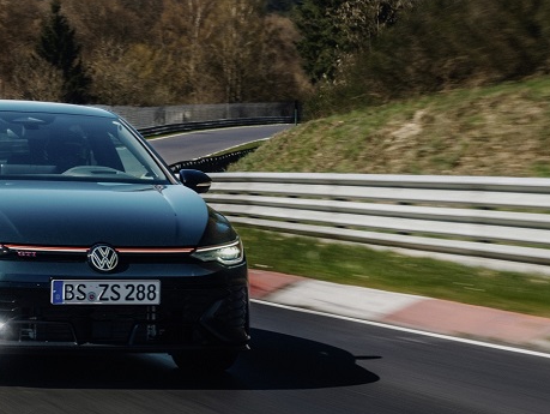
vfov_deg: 13.4
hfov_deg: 17.4
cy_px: 215
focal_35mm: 111
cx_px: 34
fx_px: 1765
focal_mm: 64
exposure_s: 1/50
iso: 320
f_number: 13
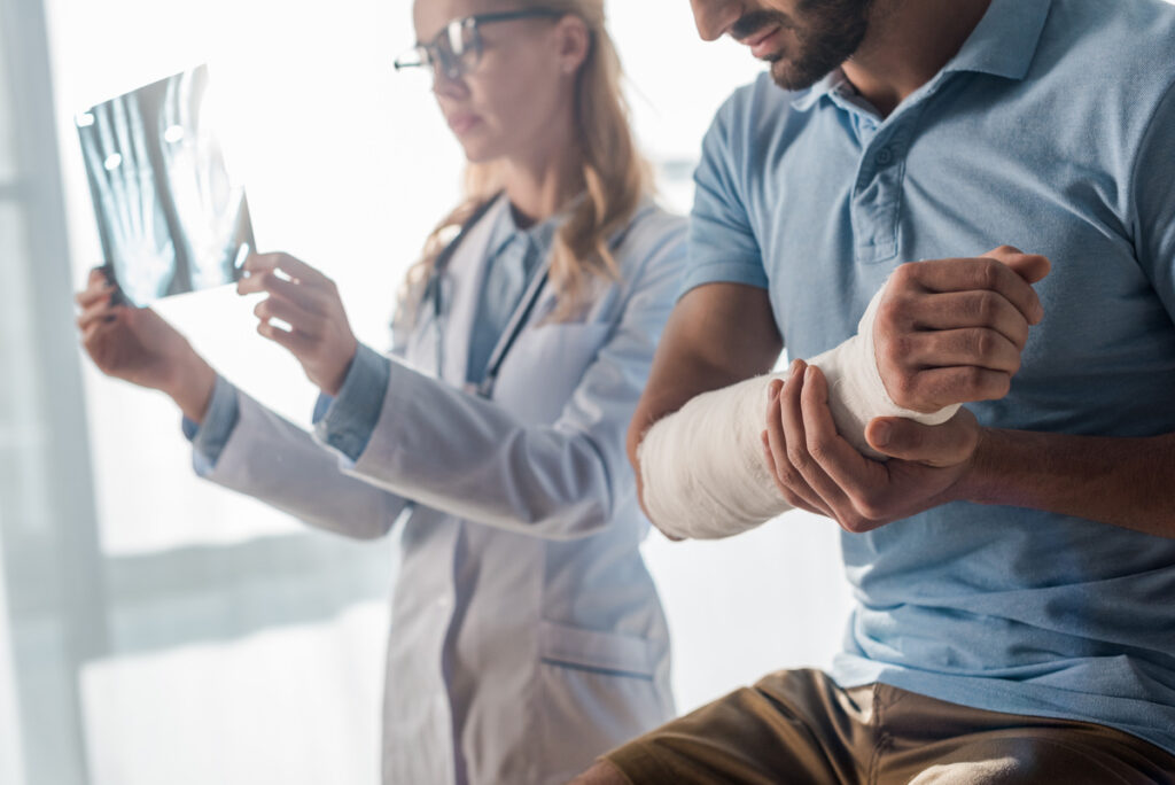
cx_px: 588
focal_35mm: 50
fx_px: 1633
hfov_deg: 39.6
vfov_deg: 27.0
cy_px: 392
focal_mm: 50
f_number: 3.5
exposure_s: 1/200
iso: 400
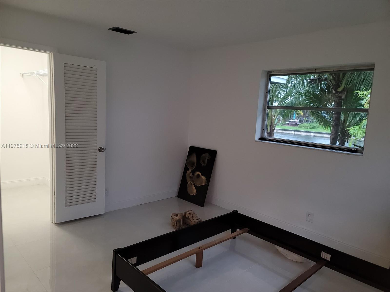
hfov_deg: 69.4
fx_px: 282
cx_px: 195
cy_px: 146
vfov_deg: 54.9
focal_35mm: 25
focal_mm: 7
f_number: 1.8
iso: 320
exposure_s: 1/60
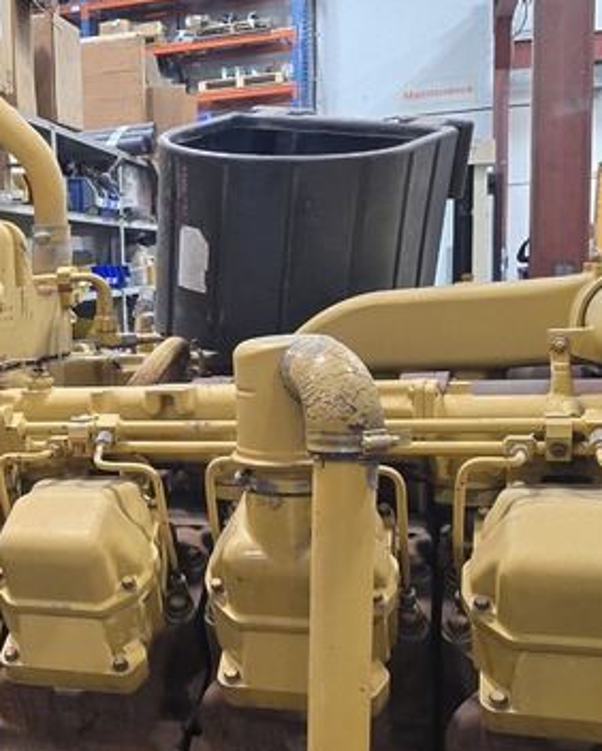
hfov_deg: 27.8
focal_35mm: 51
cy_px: 431
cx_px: -17
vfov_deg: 36.6
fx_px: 1135
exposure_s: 1/120
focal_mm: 6.3
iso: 500
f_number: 1.7
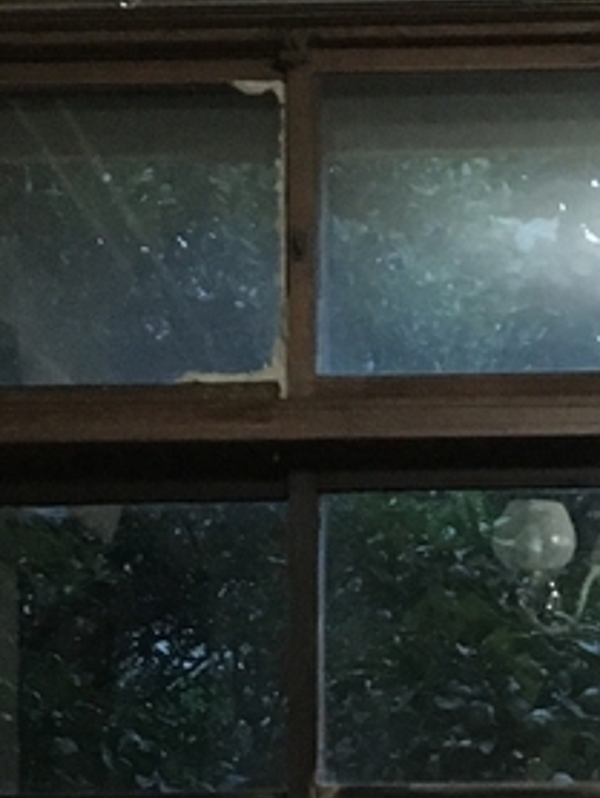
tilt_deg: +5.1
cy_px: 798
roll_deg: +0.7
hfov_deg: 11.8
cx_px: 545
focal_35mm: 125
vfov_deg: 15.5
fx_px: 2884
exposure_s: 1/15
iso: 320
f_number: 2.2
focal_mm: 4.15
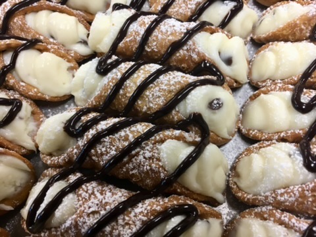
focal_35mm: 29
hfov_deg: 61.7
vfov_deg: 48.2
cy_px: 118
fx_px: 265
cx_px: 158
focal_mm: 4.15
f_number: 2.2
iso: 50
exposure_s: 1/30
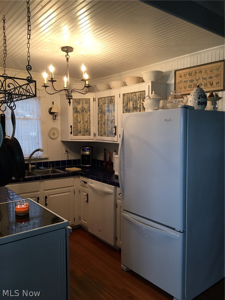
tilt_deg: -6.3
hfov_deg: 48.2
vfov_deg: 61.7
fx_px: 251
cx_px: 112
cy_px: 150
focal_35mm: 29
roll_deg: -0.4
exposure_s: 1/30
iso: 40
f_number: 2.2
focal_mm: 4.15
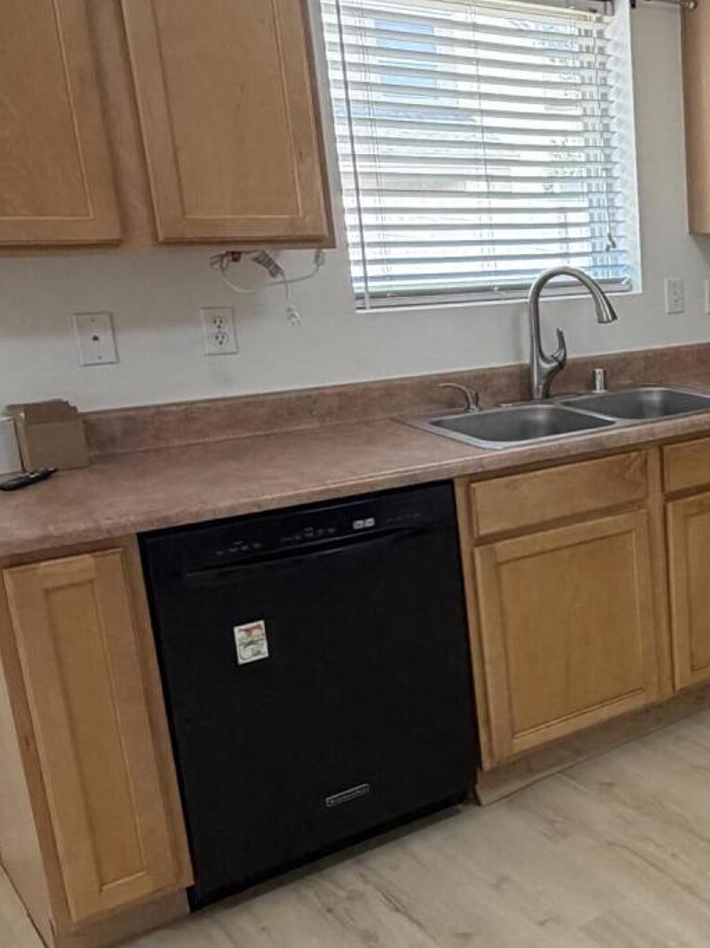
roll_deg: -0.4
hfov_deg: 28.4
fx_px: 1122
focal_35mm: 41
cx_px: 939
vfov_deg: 45.8
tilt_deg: -13.8
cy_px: 471
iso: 200
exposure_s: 1/121
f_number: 2.2
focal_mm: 2.22
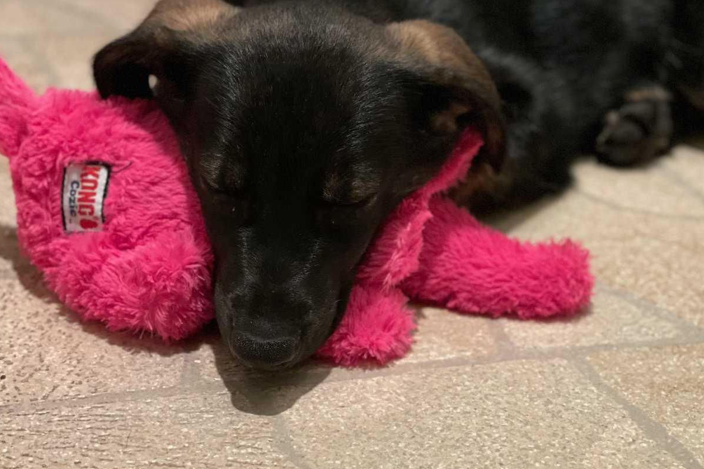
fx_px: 1408
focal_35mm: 72
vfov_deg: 18.9
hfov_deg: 28.0
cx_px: 413
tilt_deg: -24.9
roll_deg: -3.7
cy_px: 200
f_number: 2
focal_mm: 6
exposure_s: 1/17
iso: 400
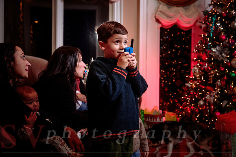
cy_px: 78
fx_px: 361
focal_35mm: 55
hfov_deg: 36.2
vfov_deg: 24.6
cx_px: 118
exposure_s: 1/60
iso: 200
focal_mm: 55
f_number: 5
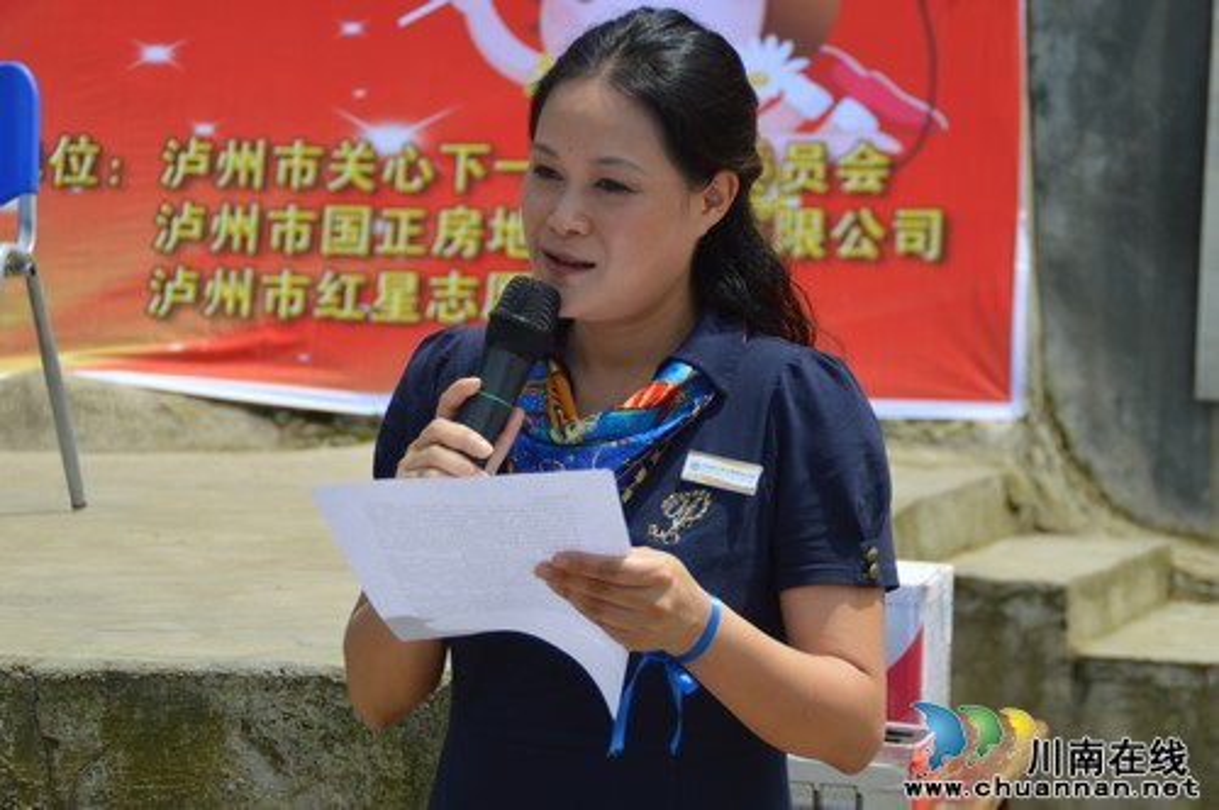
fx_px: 3449
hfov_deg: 20.0
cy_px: 405
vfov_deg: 13.4
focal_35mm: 102
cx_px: 610
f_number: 6.3
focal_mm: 68
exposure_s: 1/640
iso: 100
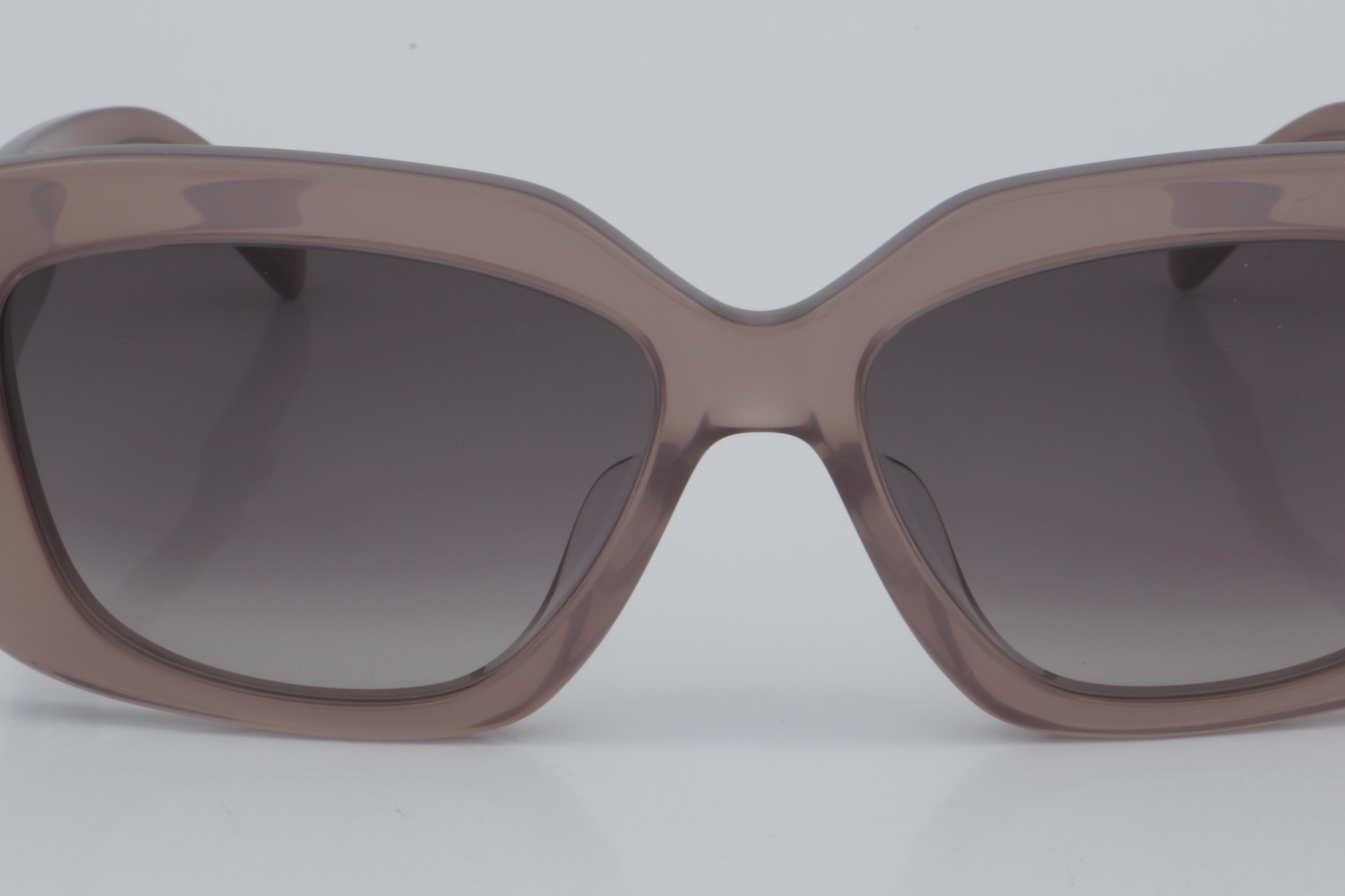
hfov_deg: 17.8
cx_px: 756
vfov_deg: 11.9
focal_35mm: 115
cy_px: 396
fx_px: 4285
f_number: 32
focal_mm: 55
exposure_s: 1/4
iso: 100
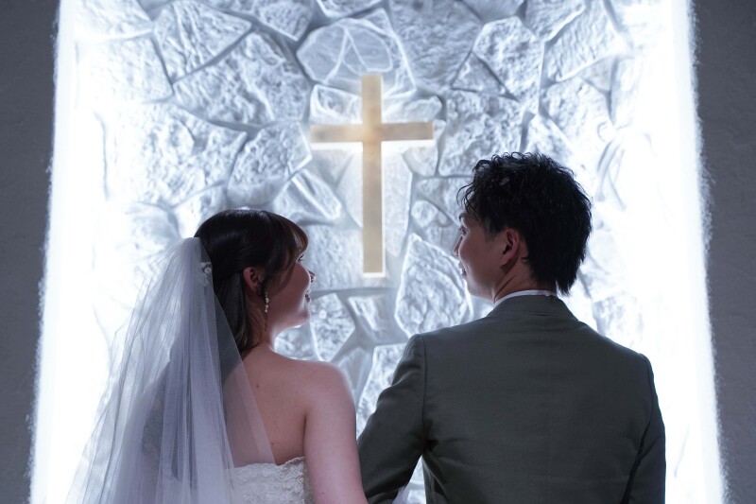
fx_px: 1218
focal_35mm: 58
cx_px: 378
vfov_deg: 23.4
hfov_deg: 34.5
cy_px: 252
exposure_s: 1/125
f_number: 4
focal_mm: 58
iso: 1000
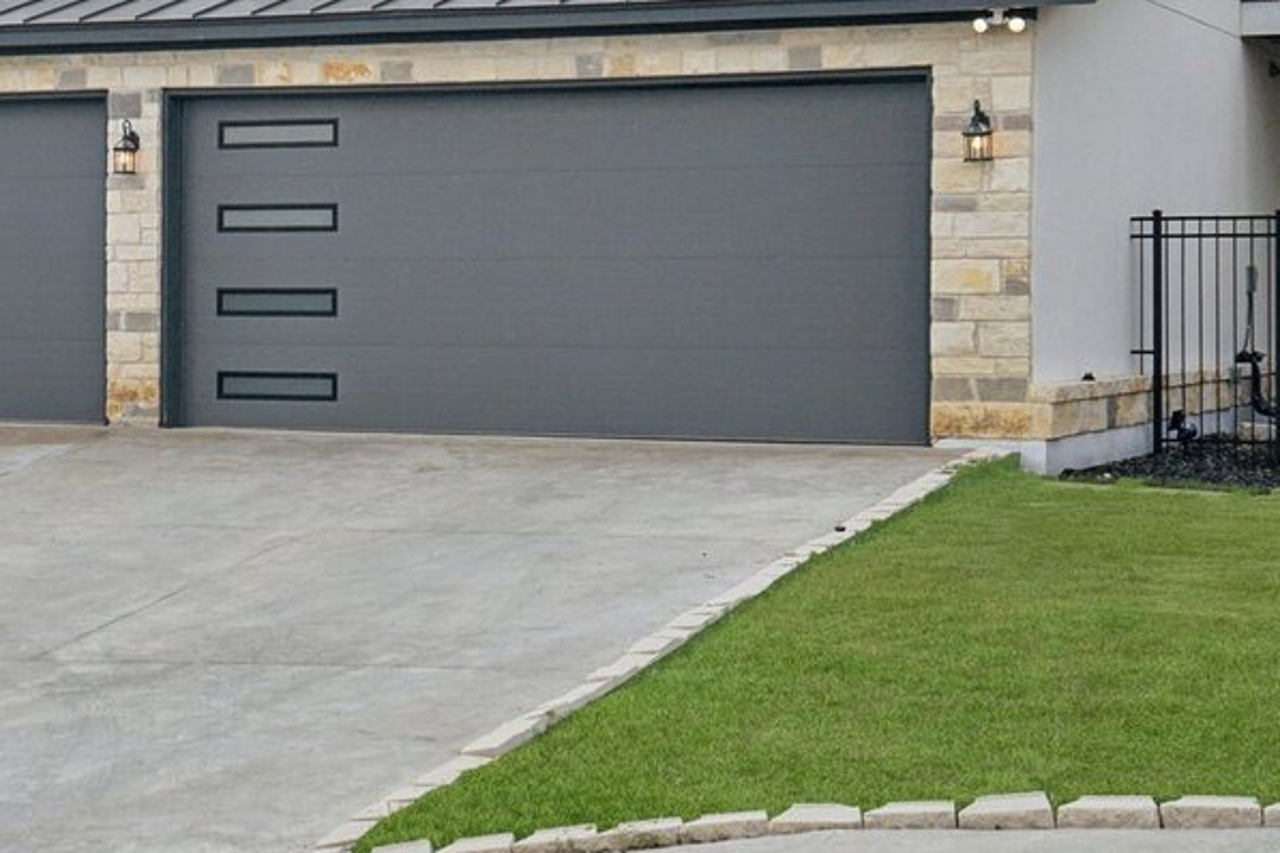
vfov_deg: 14.4
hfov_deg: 20.8
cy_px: 246
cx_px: 19
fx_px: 3378
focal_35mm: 95
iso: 200
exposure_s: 1/2000
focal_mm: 35
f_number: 2.8
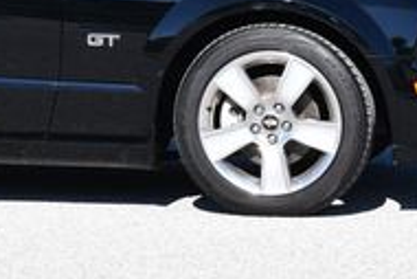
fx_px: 2260
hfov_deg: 10.4
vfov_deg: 7.0
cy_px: -127
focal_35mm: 195
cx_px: -64
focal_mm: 29
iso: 160
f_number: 8
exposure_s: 1/250
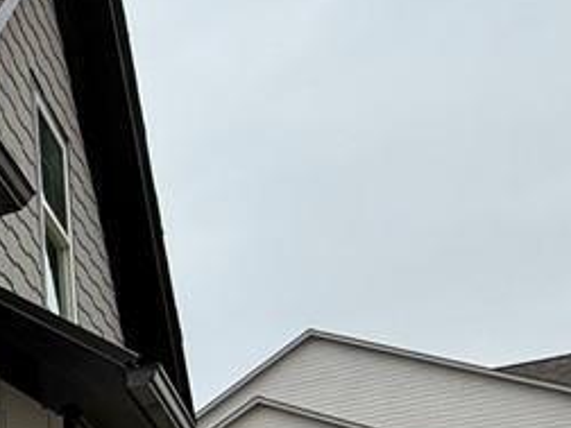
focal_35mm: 57
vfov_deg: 21.6
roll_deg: -0.6
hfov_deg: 19.3
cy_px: 636
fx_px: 940
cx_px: -569
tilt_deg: +6.7
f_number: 2.2
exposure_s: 1/638
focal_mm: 2.22
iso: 50
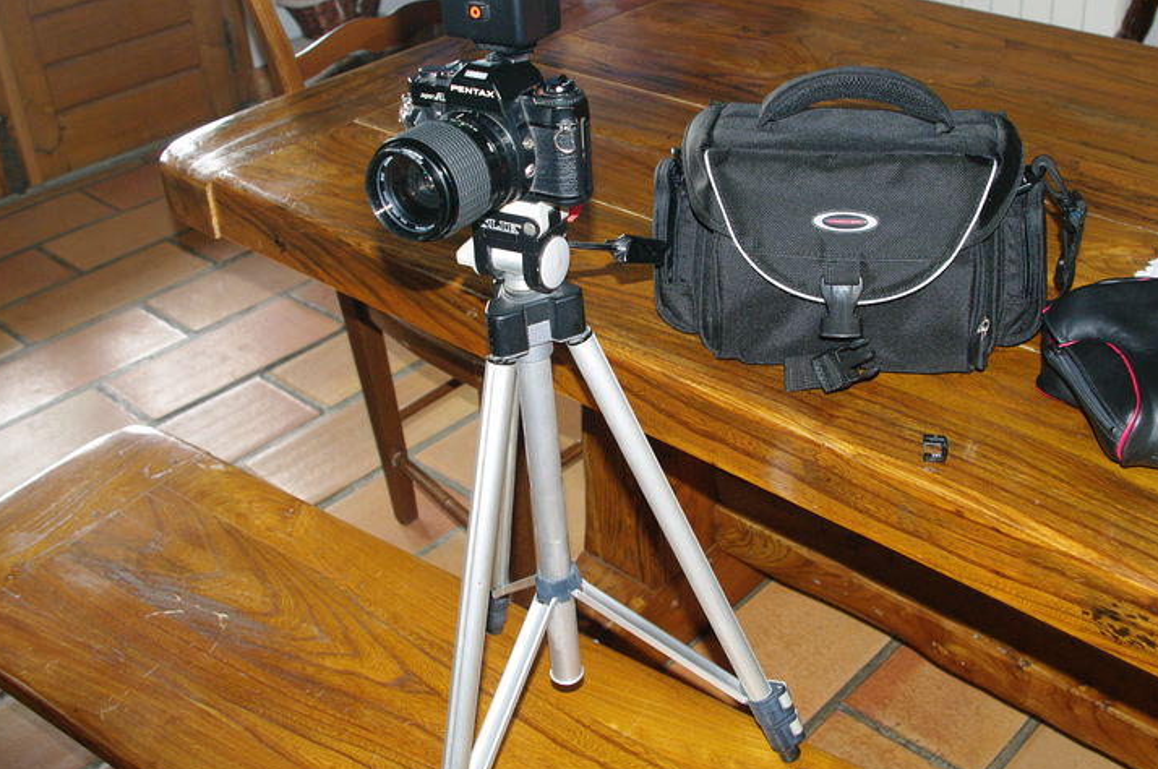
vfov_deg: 31.8
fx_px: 1349
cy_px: 329
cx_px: 663
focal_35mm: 42
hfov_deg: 46.3
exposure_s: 1/30
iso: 800
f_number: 4.5
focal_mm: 20
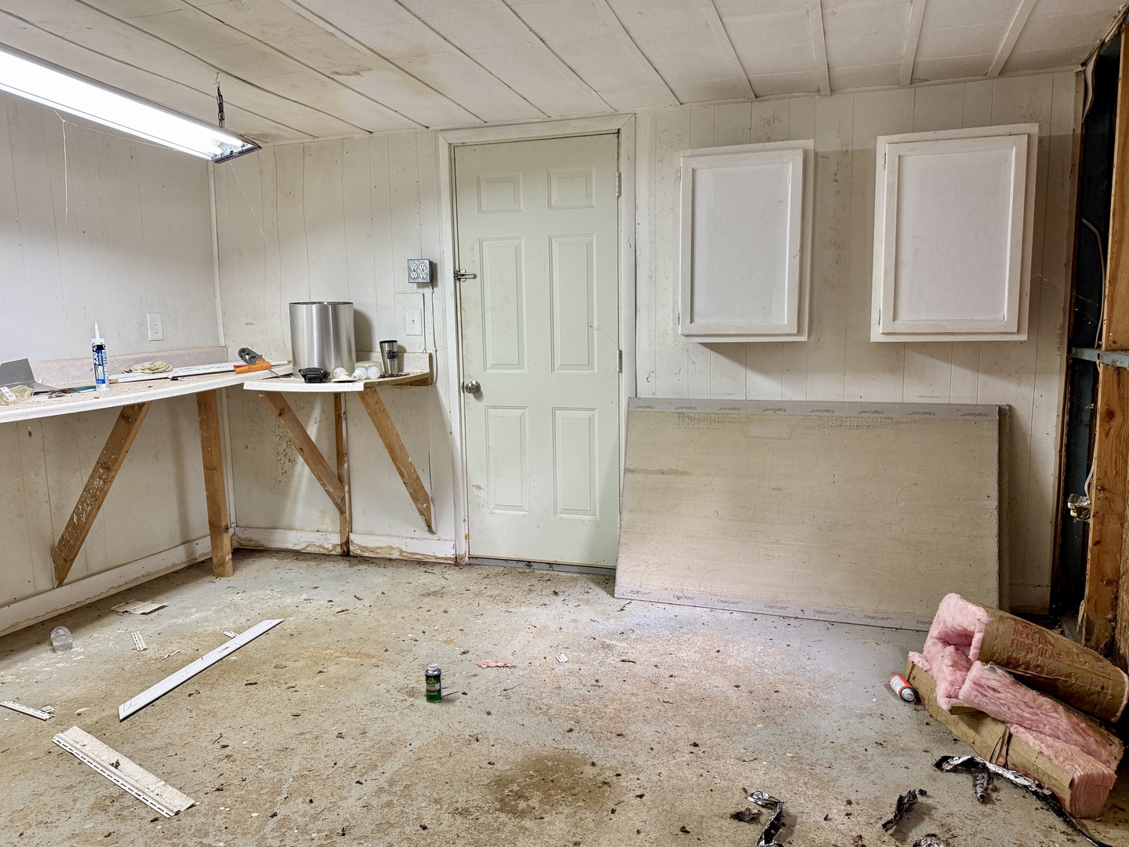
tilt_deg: -8.0
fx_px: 783
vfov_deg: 56.8
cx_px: 564
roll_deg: -1.0
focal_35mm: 24
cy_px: 424
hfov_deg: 71.6
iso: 160
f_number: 1.78
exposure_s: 1/60
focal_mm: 6.76
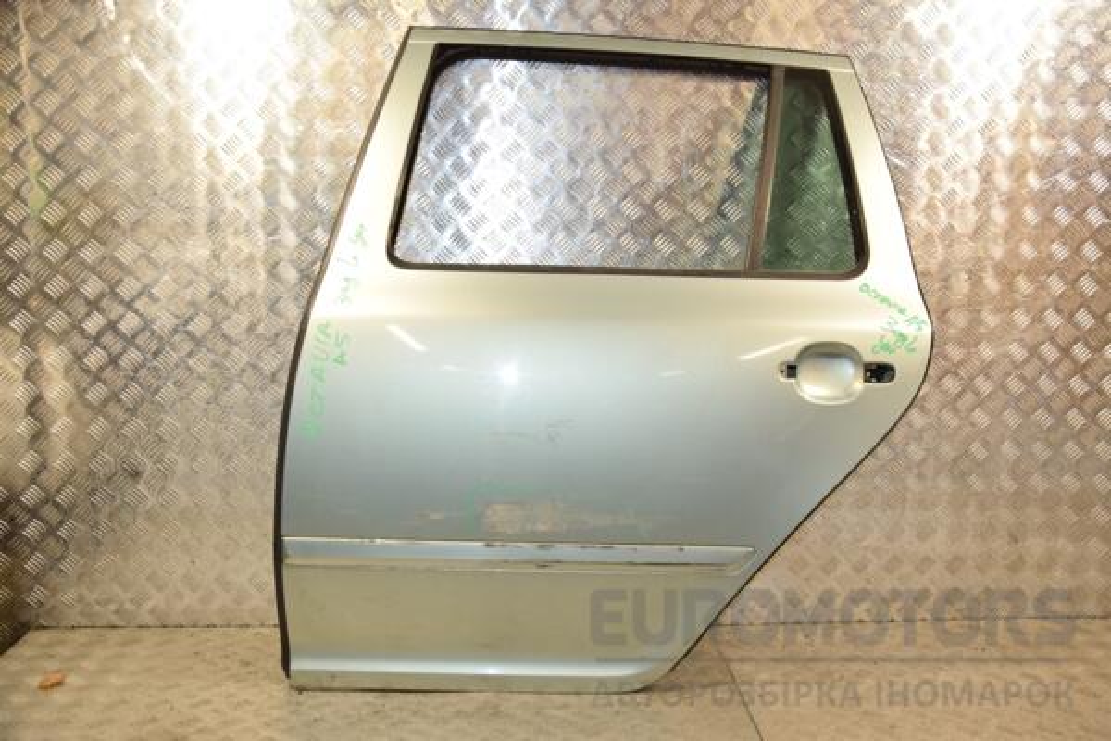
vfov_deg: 36.9
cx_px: 556
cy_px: 370
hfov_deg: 53.1
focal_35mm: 36
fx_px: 1111
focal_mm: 24
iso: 800
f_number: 5
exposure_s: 1/200
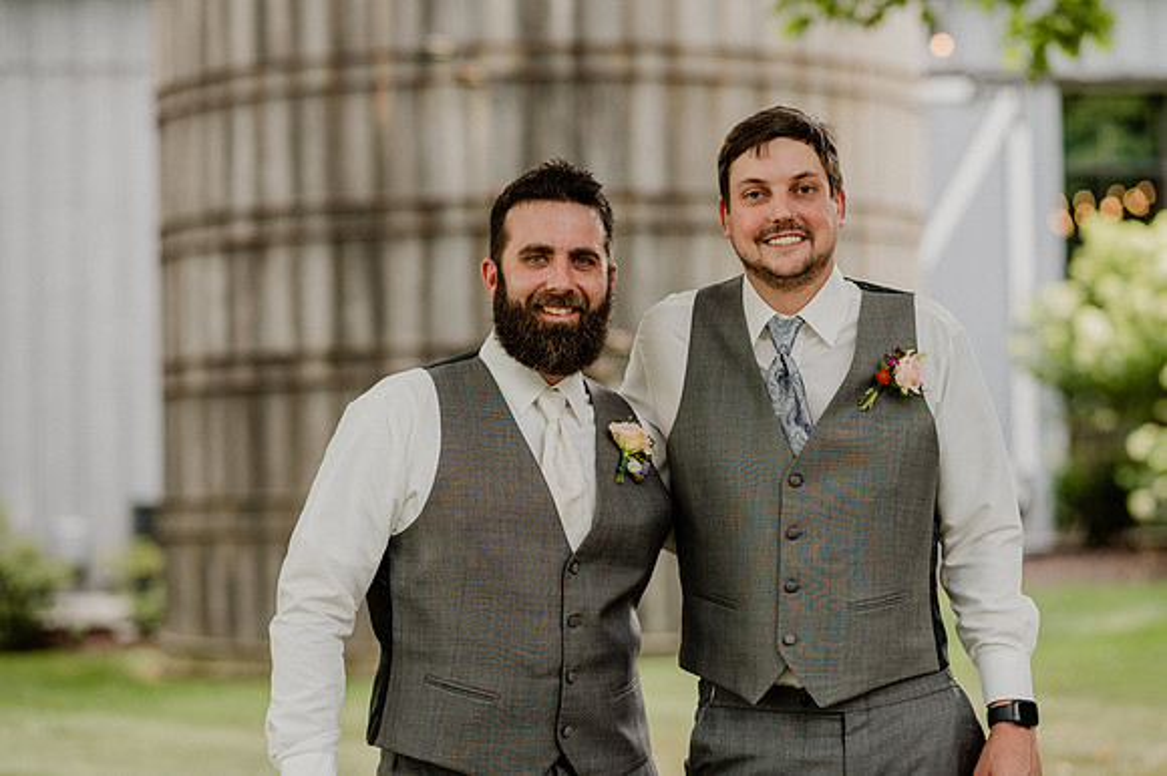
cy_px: 388
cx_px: 584
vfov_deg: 13.0
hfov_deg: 19.5
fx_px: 3402
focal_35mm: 105
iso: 100
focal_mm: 105
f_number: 2.8
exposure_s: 1/160
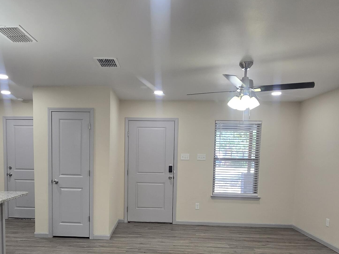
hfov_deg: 64.9
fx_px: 264
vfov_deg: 50.0
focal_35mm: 27
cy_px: 179
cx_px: 142
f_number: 2.2
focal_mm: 2.2
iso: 100
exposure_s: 1/60
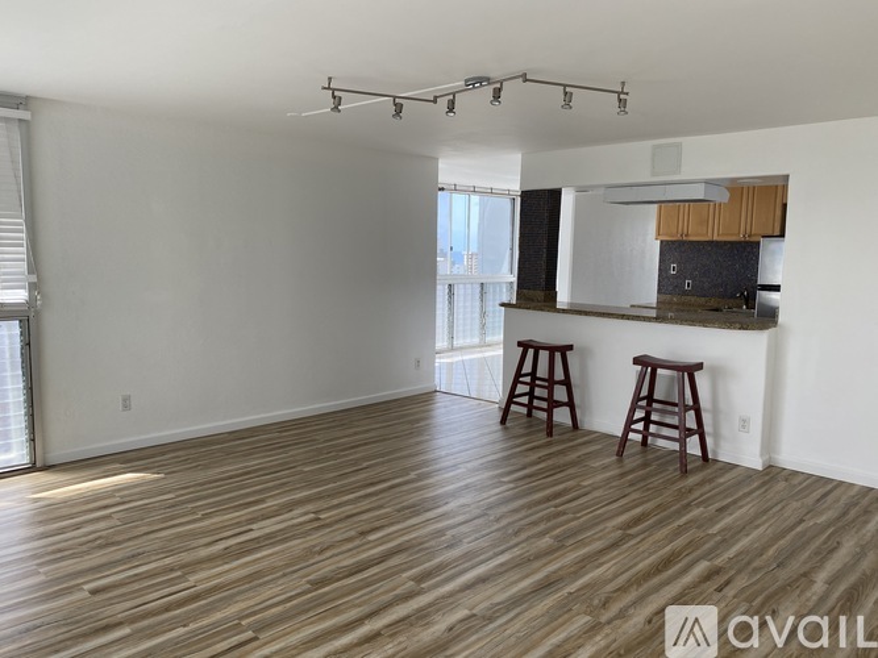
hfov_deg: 67.3
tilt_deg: -6.5
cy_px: 329
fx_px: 659
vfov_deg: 53.0
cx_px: 439
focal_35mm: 26
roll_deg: -1.9
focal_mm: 4.25
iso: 32
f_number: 1.8
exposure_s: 1/398
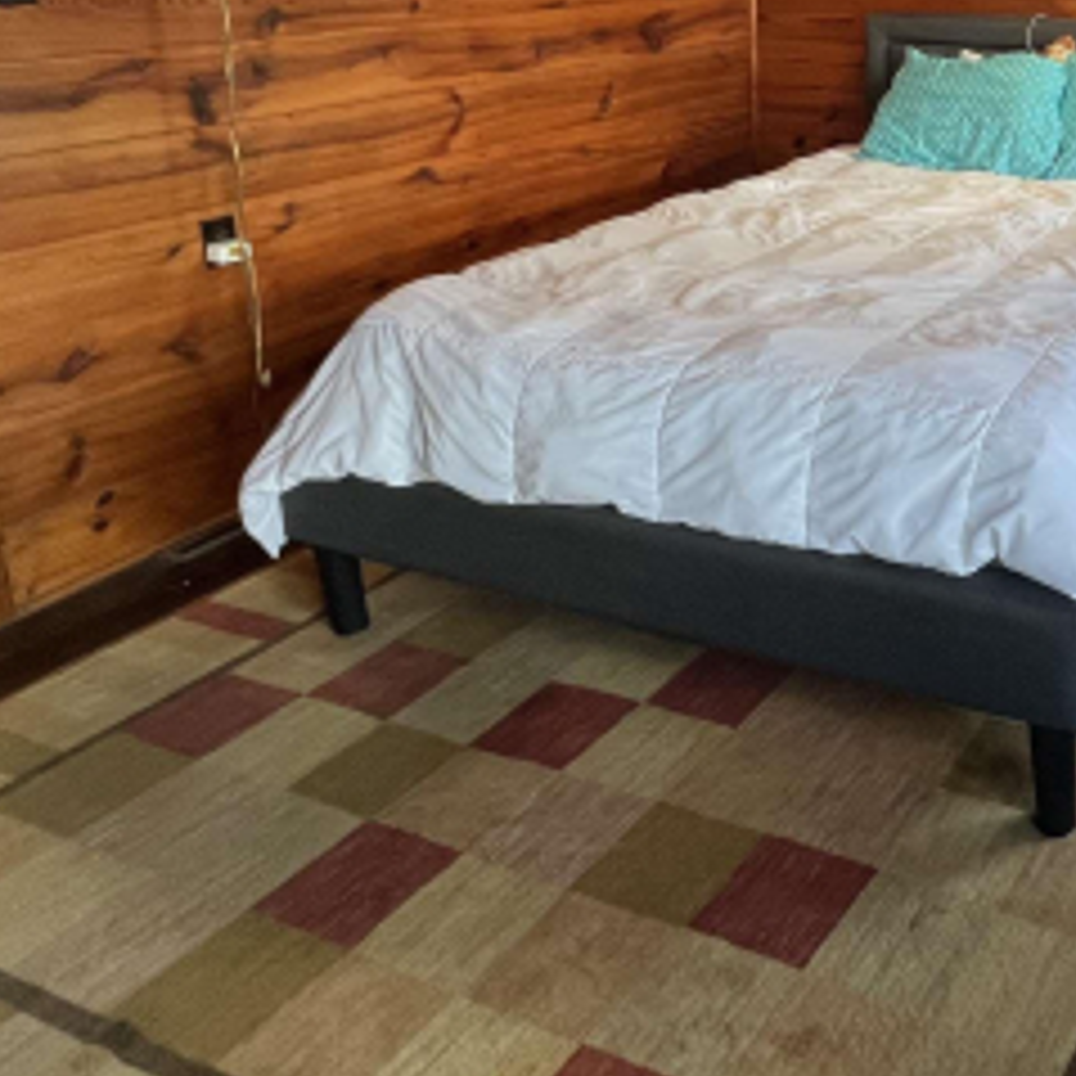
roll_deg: -1.1
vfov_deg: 47.4
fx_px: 1125
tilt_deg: -14.0
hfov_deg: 43.1
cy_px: 171
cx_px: 1101
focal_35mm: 32
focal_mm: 1.57
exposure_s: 1/60
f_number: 1.8
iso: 160
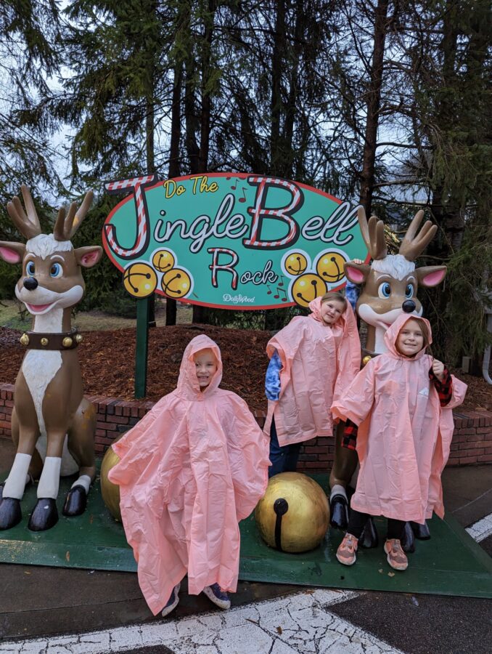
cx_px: 246
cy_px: 327
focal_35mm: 24
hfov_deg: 57.0
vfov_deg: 71.5
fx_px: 454
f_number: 1.85
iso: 167
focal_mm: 6.81
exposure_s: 1/47.4
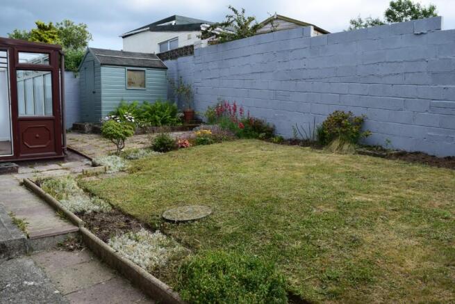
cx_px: 228
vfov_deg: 43.6
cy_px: 152
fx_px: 379
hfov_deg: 61.9
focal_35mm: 30
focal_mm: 20
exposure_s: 1/320
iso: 400
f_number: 10
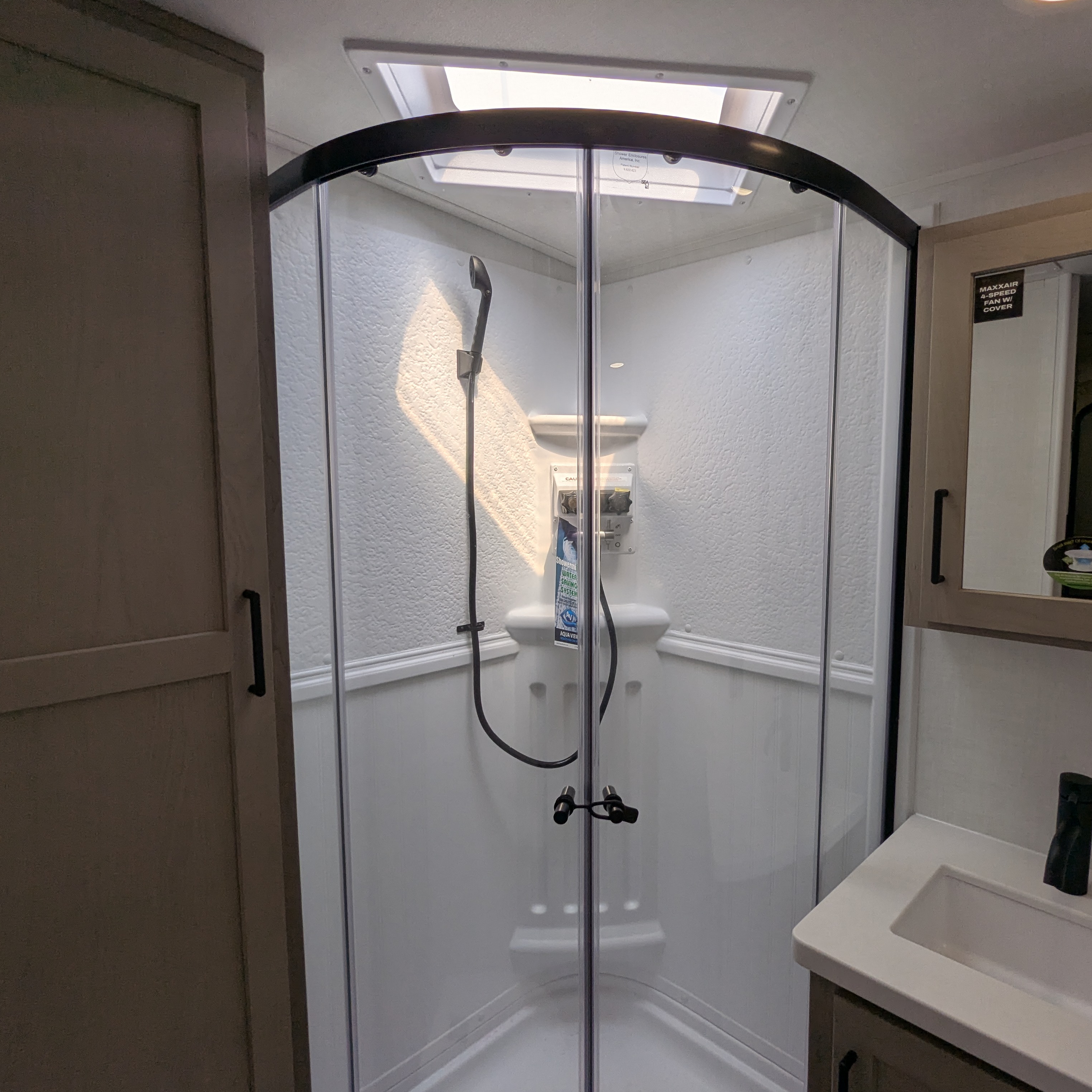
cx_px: 634
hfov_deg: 77.1
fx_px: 678
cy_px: 549
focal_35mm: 19
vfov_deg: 77.7
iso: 42
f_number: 2.2
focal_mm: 2.35
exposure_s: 1/838
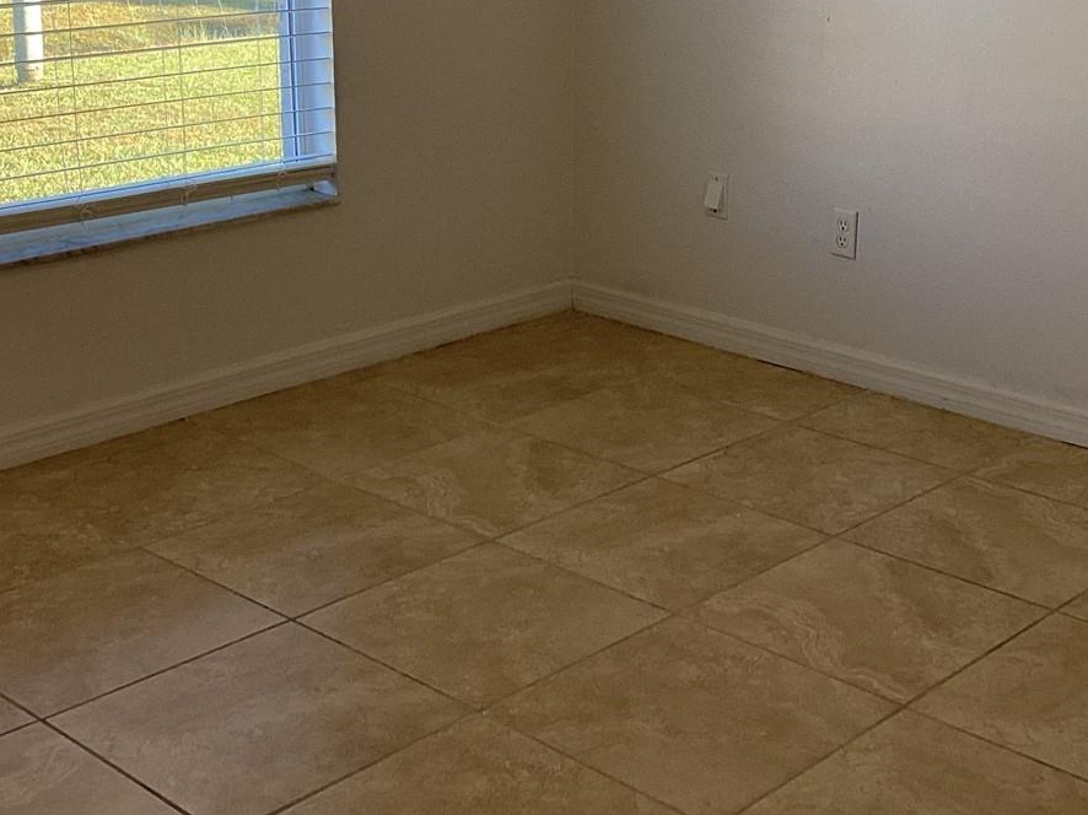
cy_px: 214
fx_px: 1760
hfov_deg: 34.3
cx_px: 610
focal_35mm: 56
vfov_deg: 25.8
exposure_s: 1/120
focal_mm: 3.3
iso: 64
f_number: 2.4
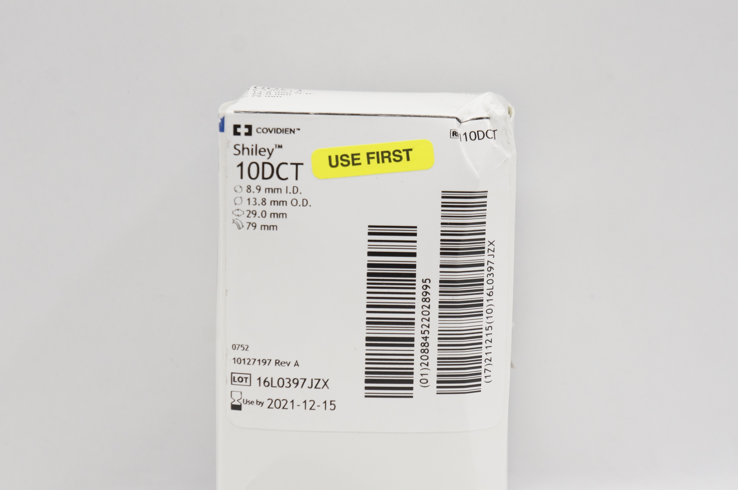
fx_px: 1689
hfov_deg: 24.6
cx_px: 369
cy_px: 245
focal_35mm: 82
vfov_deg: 16.5
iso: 800
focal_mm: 55
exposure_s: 1/160
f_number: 6.3
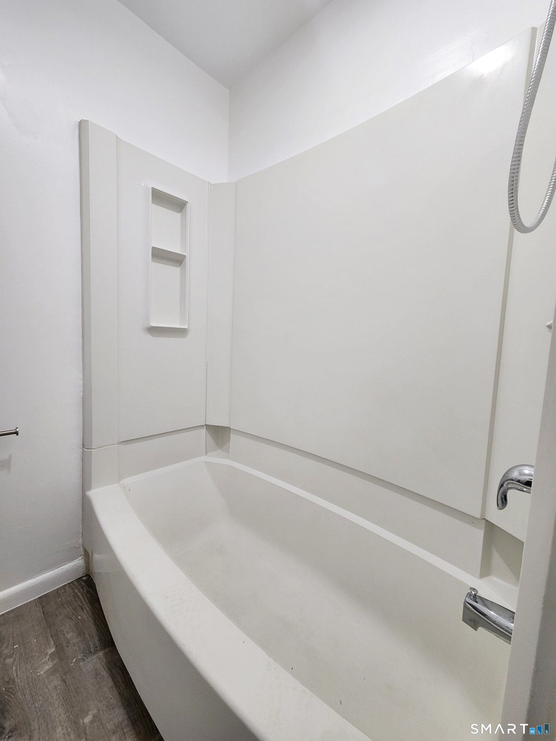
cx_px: 278
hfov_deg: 89.9
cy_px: 370
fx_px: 278
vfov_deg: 106.2
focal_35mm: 13
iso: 250
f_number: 2.2
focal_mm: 2.2
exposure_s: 1/60
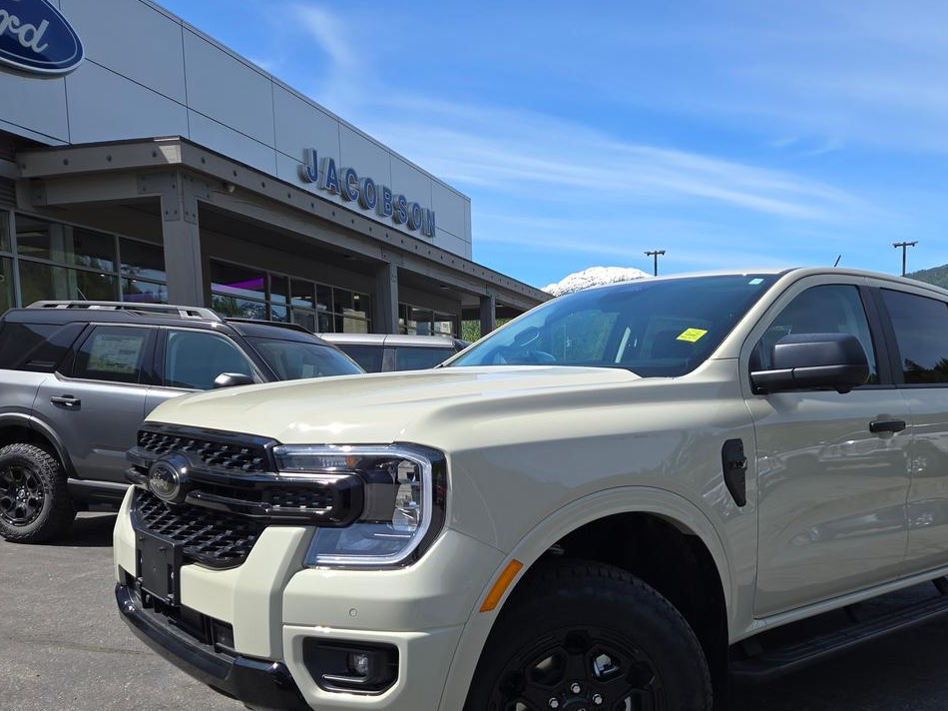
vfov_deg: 45.0
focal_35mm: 31
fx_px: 849
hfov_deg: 58.1
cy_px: 452
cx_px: 552
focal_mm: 5.4
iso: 25
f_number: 1.8
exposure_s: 1/1563
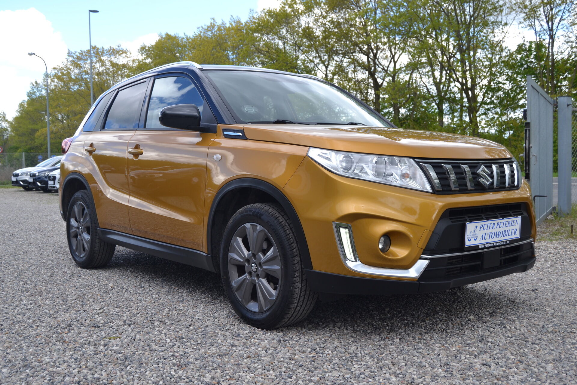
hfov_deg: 53.1
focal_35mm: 36
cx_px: 288
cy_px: 192
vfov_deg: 36.9
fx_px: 577
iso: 100
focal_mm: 24
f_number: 5.6
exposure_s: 1/160
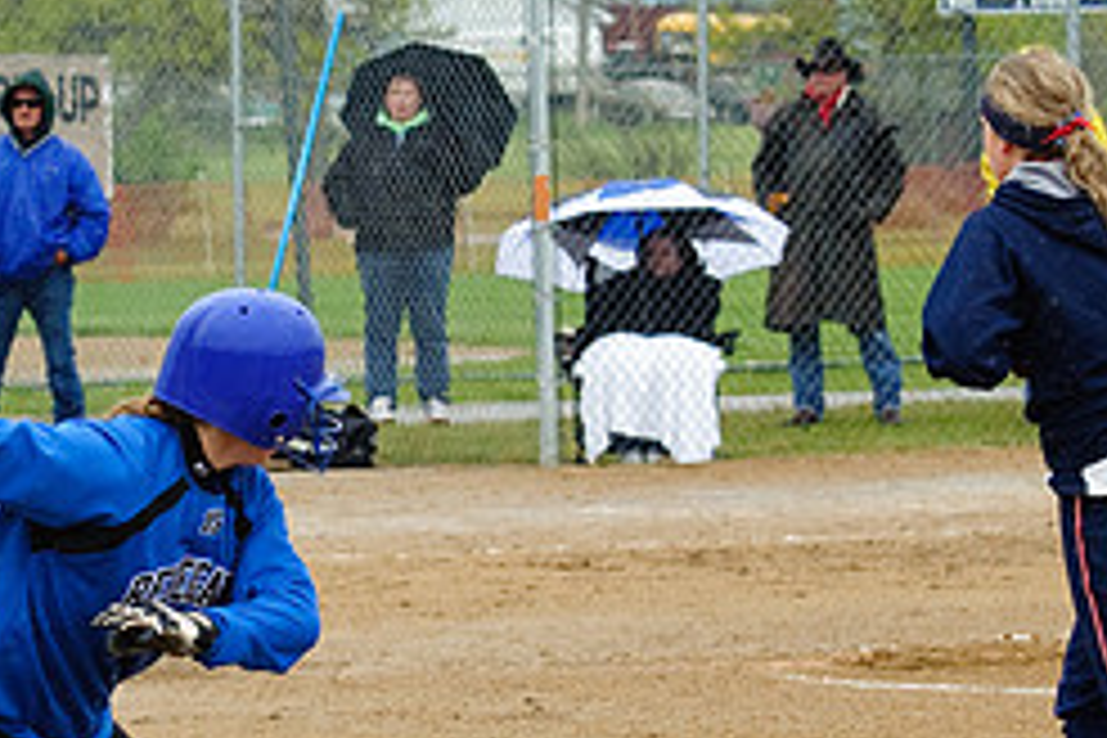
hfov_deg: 10.7
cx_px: 688
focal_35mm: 193
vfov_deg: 7.1
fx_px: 5934
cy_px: 612
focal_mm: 82
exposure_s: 1/1000
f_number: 5.6
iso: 400
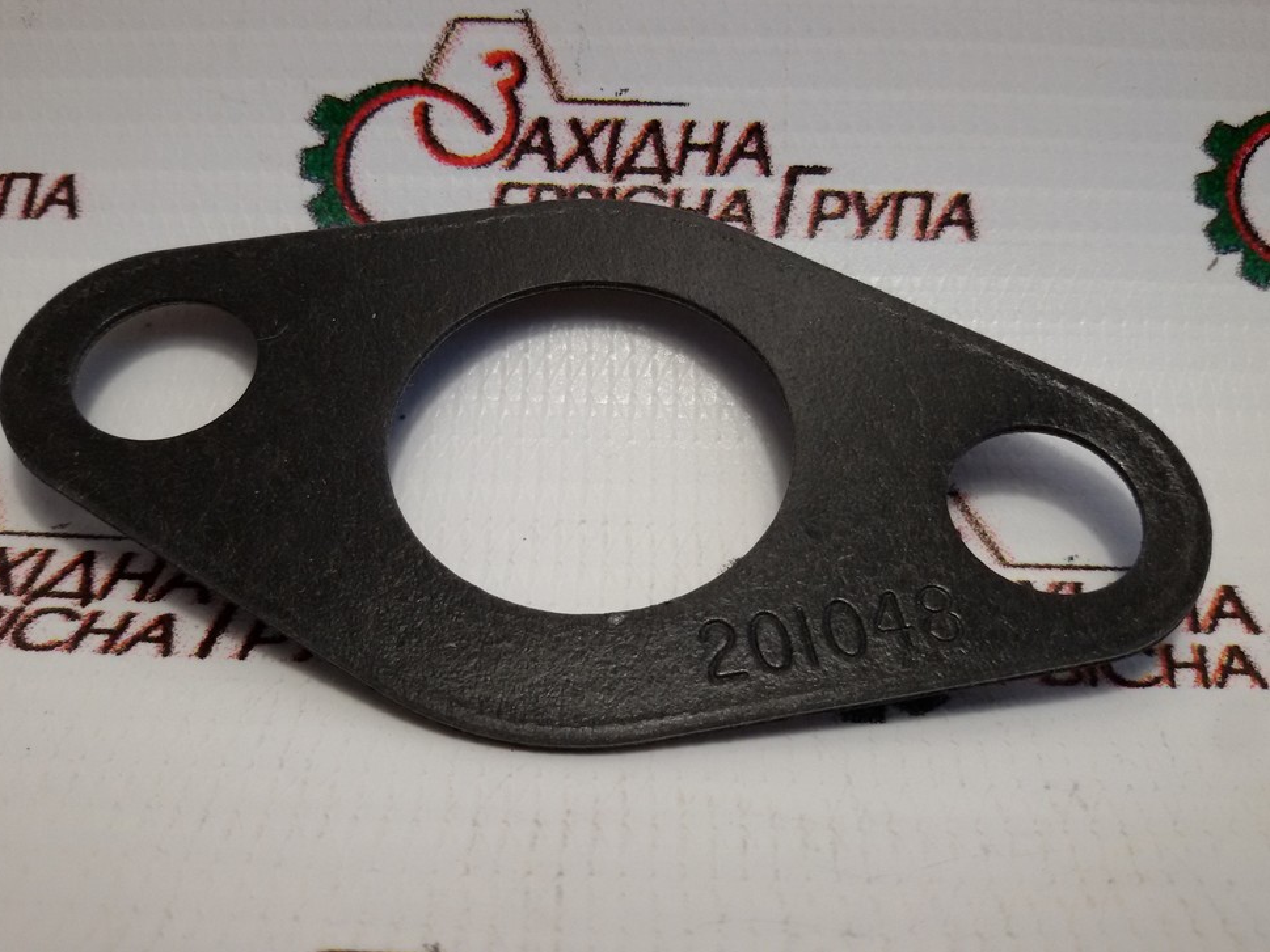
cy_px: 467
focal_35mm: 32
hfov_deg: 56.8
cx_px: 619
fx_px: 1174
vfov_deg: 44.2
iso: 80
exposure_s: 1/100
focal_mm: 2.93
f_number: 2.4
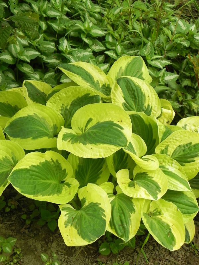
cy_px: 132
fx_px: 652
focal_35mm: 85
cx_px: 100
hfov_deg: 17.4
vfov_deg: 23.0
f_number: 4.5
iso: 160
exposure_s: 1/160
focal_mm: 15.1
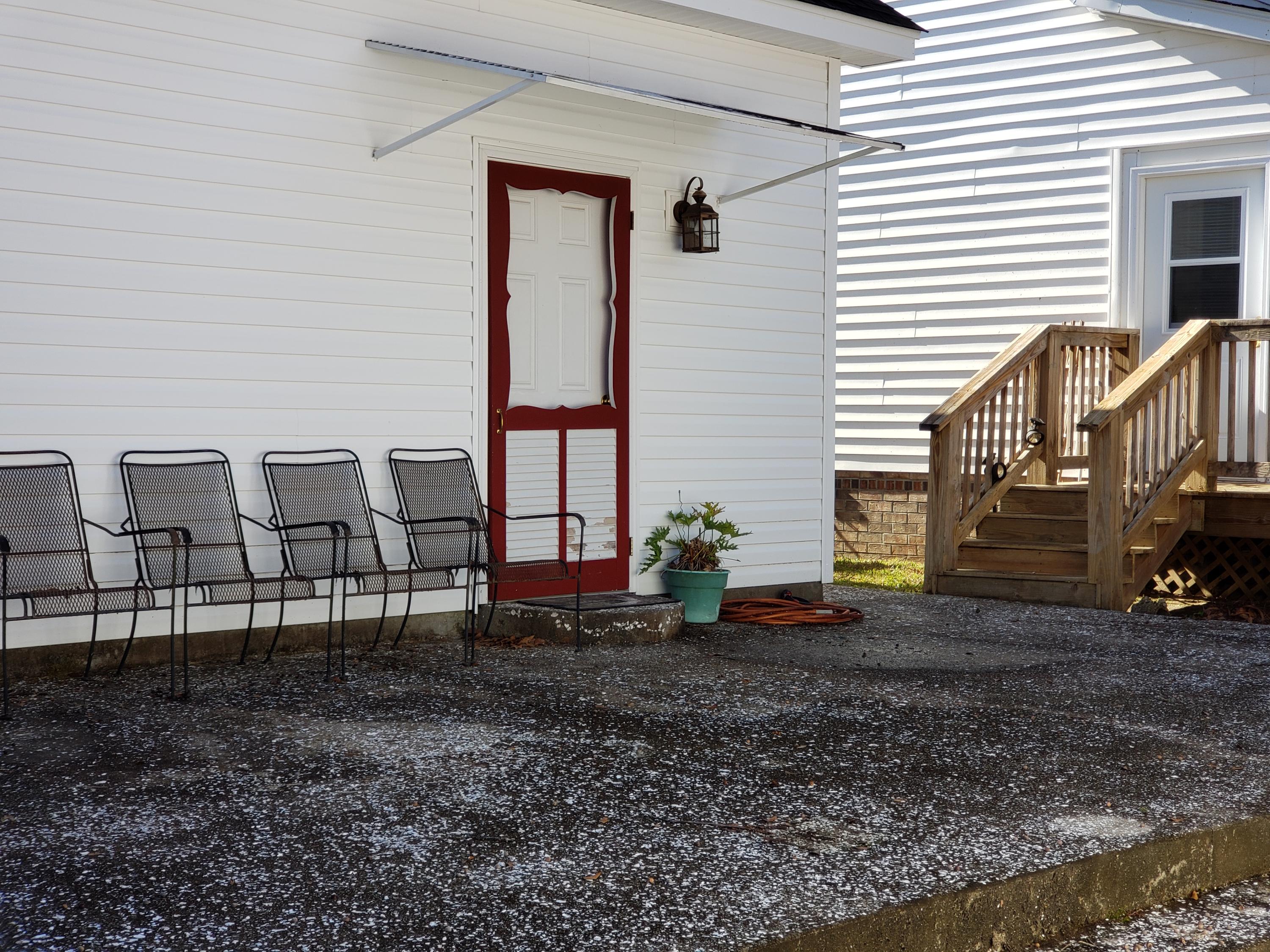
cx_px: 635
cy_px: 476
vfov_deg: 28.0
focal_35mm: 52
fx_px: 1908
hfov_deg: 36.8
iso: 32
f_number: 2.4
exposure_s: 1/268
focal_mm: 6
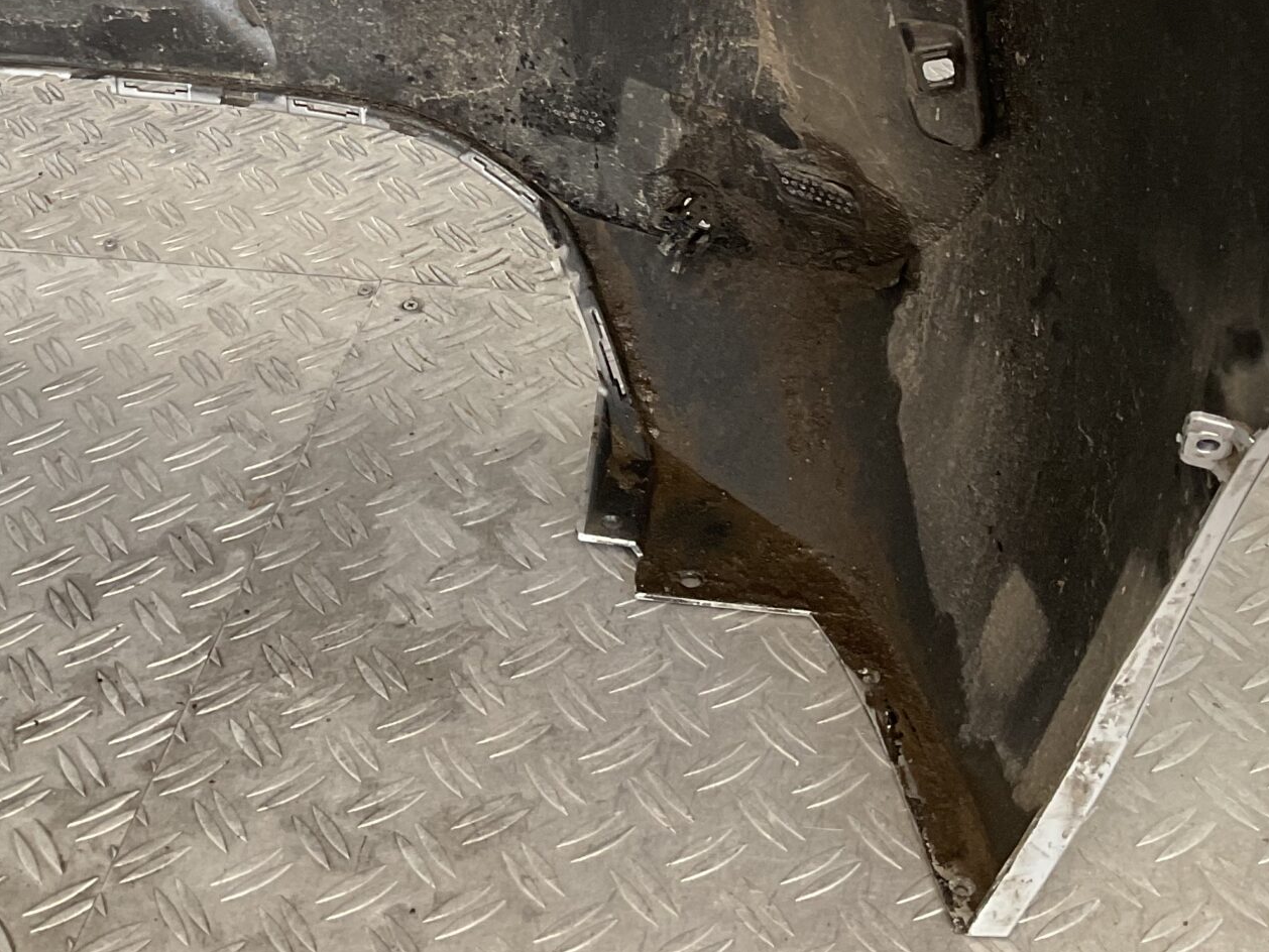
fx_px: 2163
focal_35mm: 59
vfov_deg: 23.8
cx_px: 353
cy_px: 6
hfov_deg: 32.2
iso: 40
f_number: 1.8
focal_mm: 3
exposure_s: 1/50
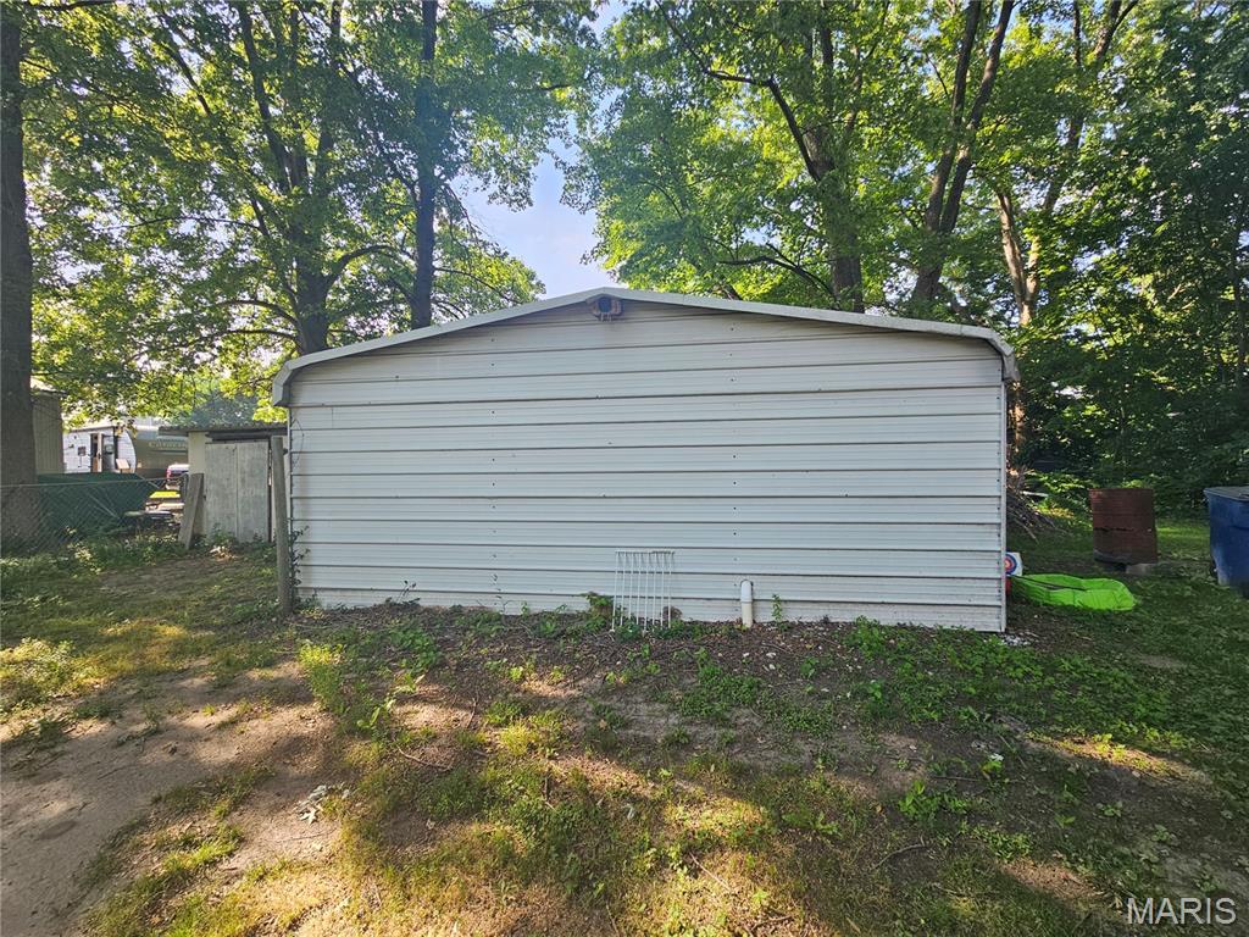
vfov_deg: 89.9
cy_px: 468
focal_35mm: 13
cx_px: 624
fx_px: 469
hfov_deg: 106.2
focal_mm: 2.2
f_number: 2.2
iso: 50
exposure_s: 1/249
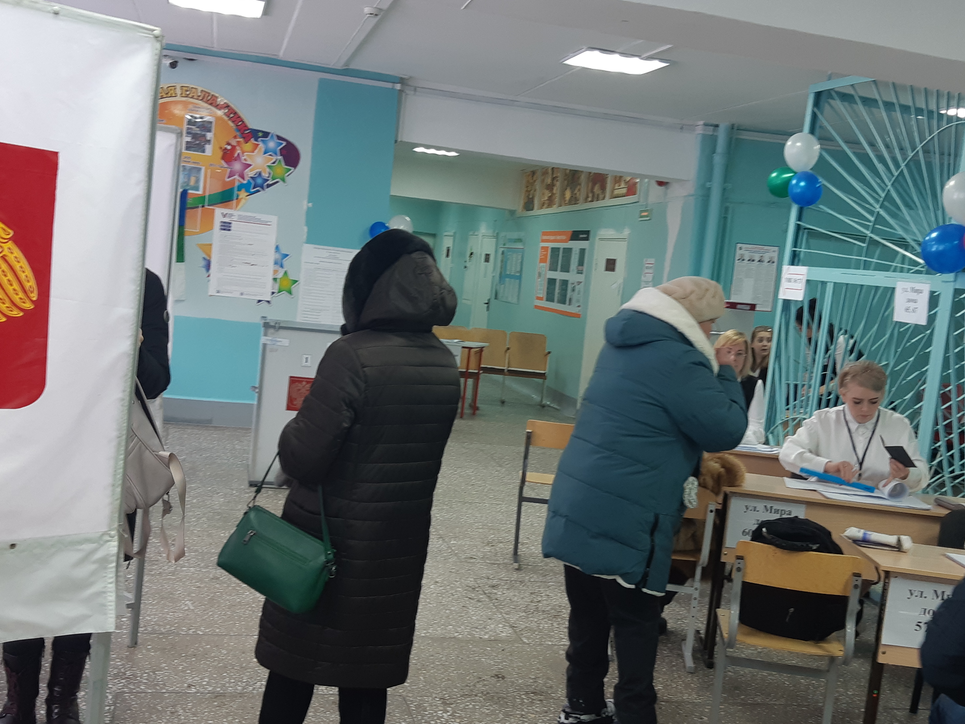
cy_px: 393
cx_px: 480
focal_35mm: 41
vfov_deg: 35.1
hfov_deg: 45.8
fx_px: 1143
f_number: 1.7
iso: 64
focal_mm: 3.93
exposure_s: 1/50
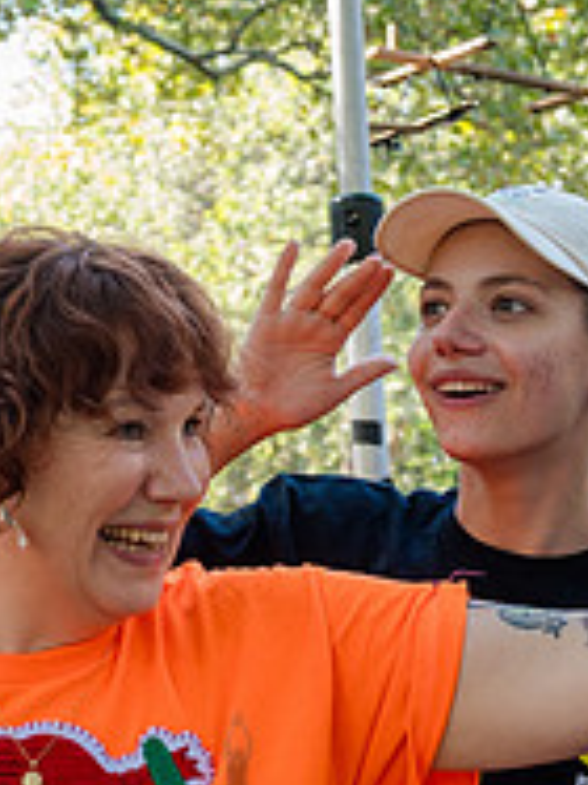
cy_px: 670
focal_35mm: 122
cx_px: 318
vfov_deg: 16.0
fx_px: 2766
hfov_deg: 12.1
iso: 1000
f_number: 4.5
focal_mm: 32
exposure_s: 1/250
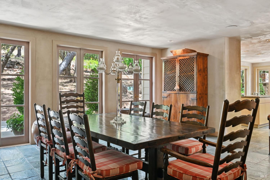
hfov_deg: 65.5
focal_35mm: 28
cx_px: 135
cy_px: 90
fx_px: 210
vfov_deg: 46.4
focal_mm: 28
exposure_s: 1/60
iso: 1600
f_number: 9
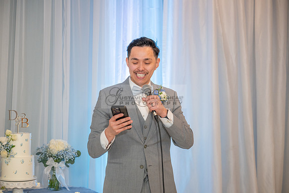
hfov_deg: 28.8
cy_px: 96
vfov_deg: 19.5
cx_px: 144
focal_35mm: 70
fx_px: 562
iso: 1000
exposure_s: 1/160
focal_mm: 70
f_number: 2.8
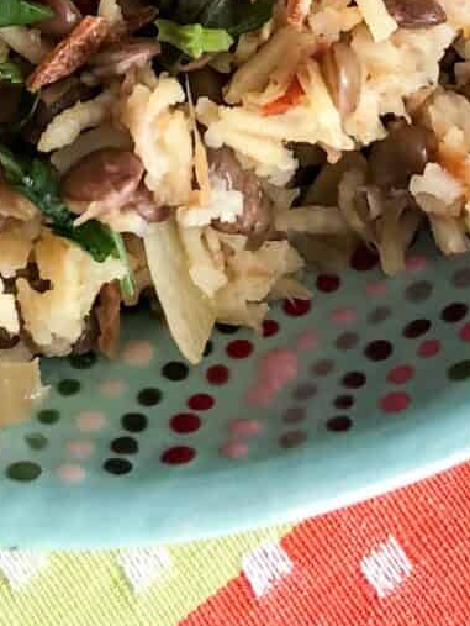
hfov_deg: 13.0
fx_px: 2043
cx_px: 51
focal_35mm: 113
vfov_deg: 14.5
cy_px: -609
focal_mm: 3.99
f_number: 1.8
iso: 25
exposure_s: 1/40
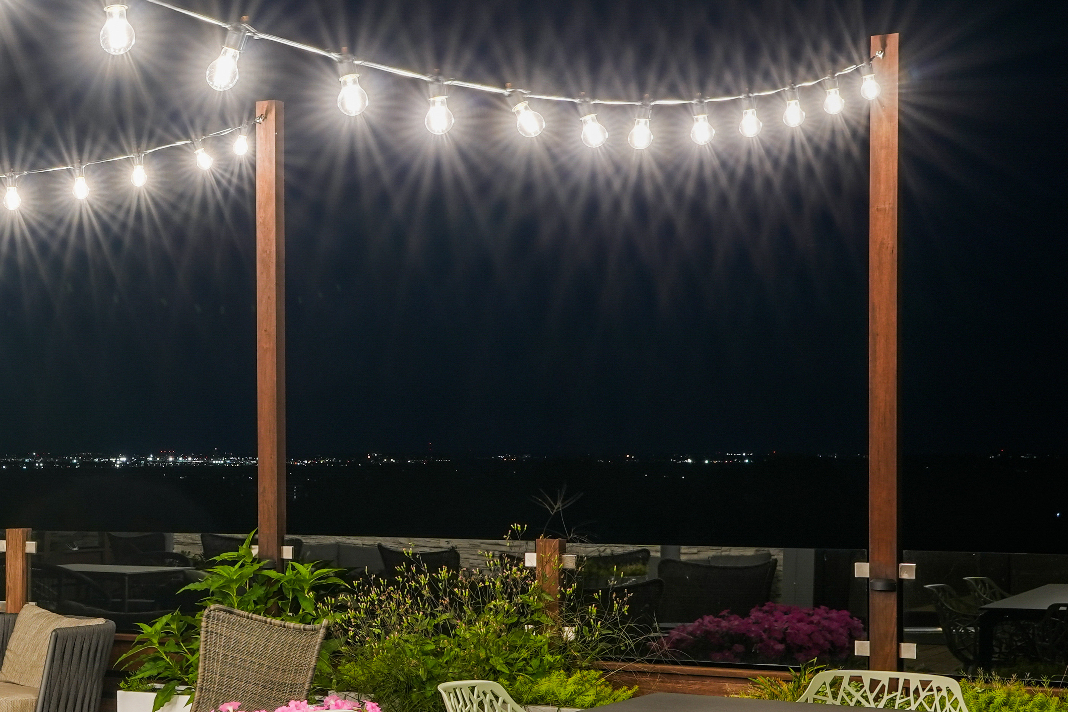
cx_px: -238
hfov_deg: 24.3
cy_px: 494
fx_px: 2225
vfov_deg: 18.1
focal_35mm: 75
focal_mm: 30
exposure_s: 1.3
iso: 200
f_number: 11
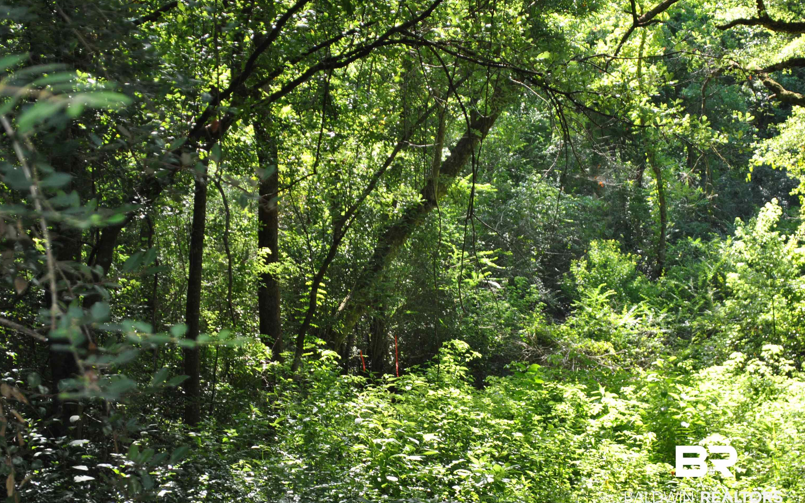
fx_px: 1755
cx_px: 403
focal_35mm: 80
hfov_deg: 25.8
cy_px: 263
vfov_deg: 16.3
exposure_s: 1/60
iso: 200
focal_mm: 52
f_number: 5.6
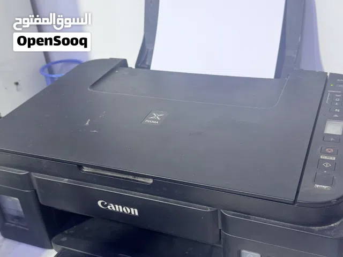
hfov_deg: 71.6
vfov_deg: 56.8
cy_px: 128
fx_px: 238
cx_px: 172
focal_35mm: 24
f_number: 1.78
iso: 160
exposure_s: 1/101
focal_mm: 6.76
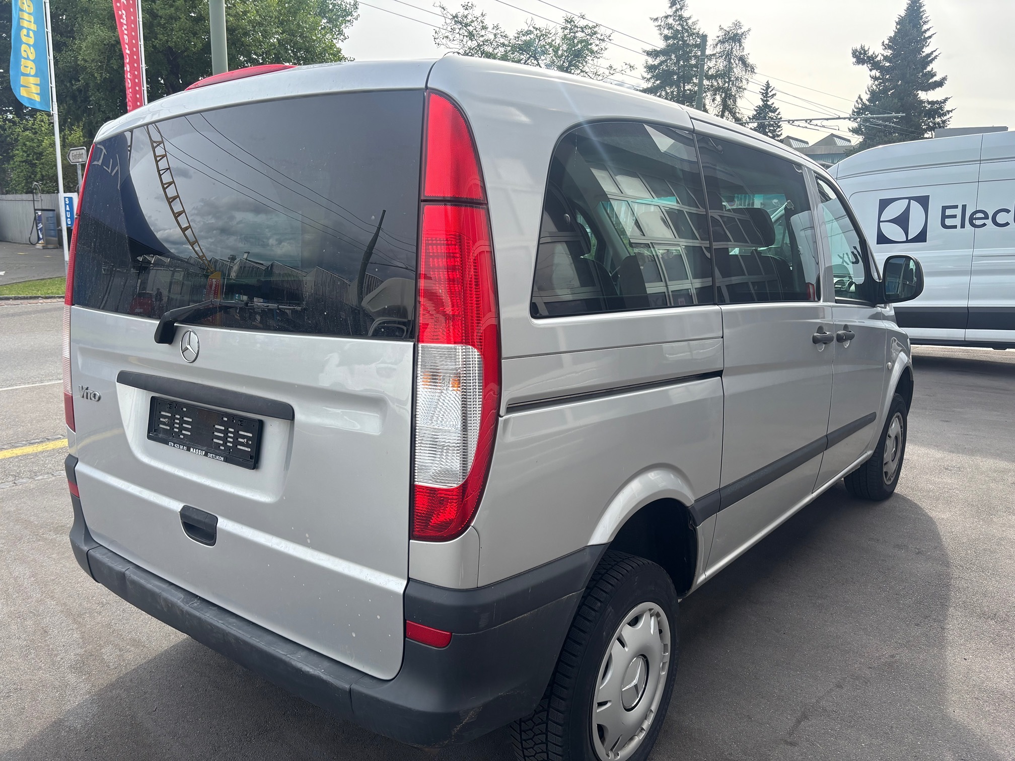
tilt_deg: -11.1
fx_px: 762
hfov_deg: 67.3
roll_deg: -1.6
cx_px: 508
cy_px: 380
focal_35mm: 26
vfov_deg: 53.1
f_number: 1.6
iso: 50
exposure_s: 1/978
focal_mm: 5.96
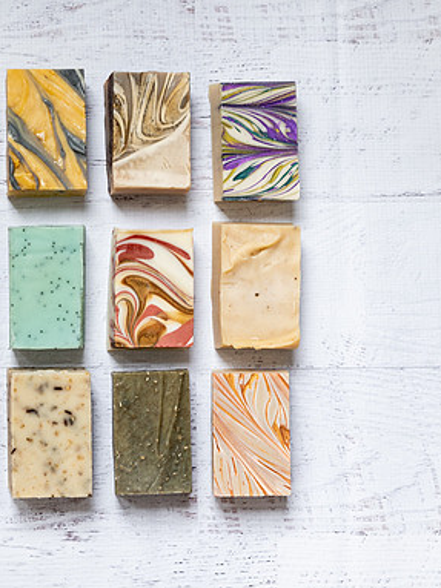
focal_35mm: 89
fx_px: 1513
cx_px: 49
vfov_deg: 22.0
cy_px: 294
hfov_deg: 16.4
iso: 250
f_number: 7.1
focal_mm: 58
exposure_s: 1/30
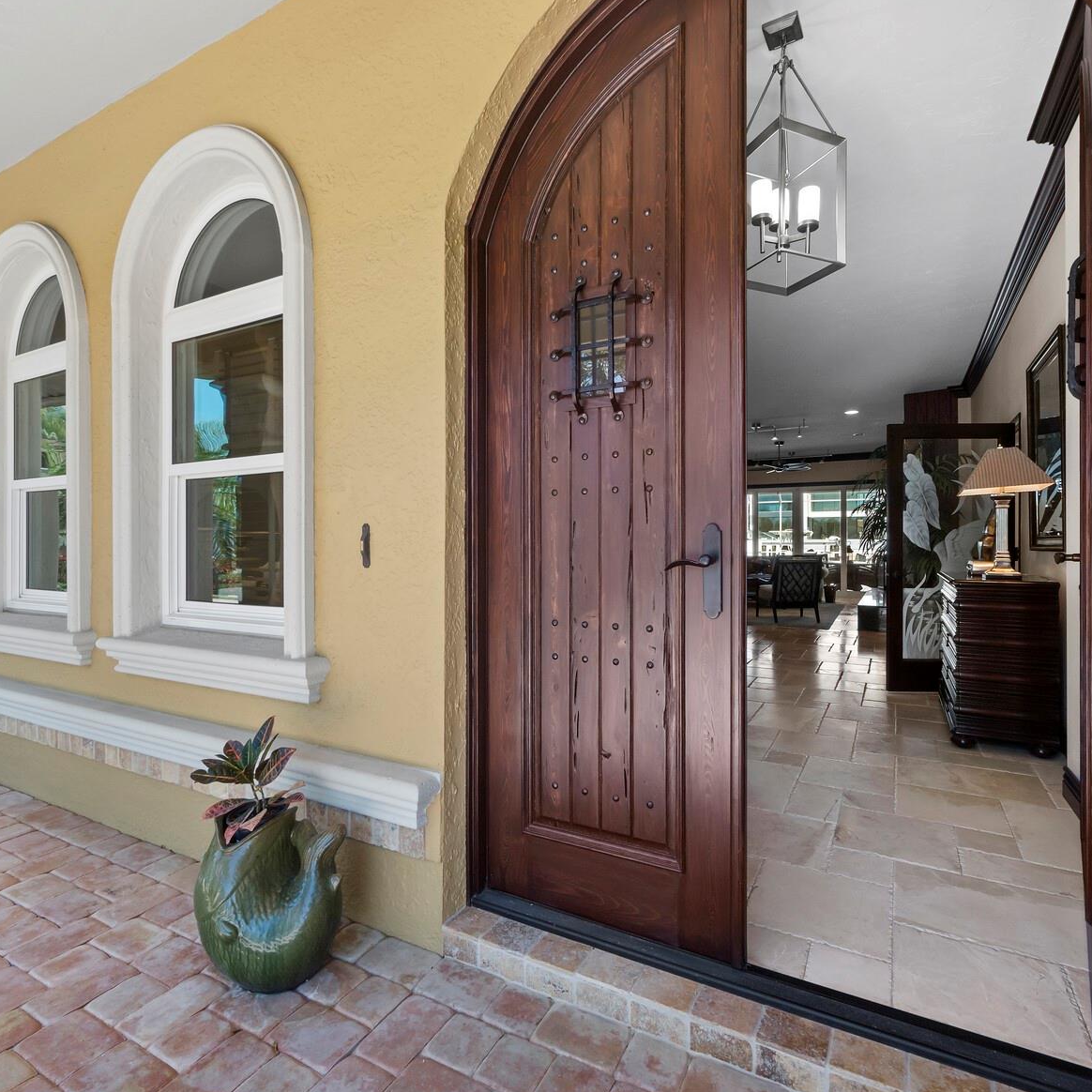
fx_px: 607
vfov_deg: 84.0
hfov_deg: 83.9
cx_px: 565
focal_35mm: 17
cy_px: 538
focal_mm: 7
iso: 400
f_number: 11
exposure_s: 1/13
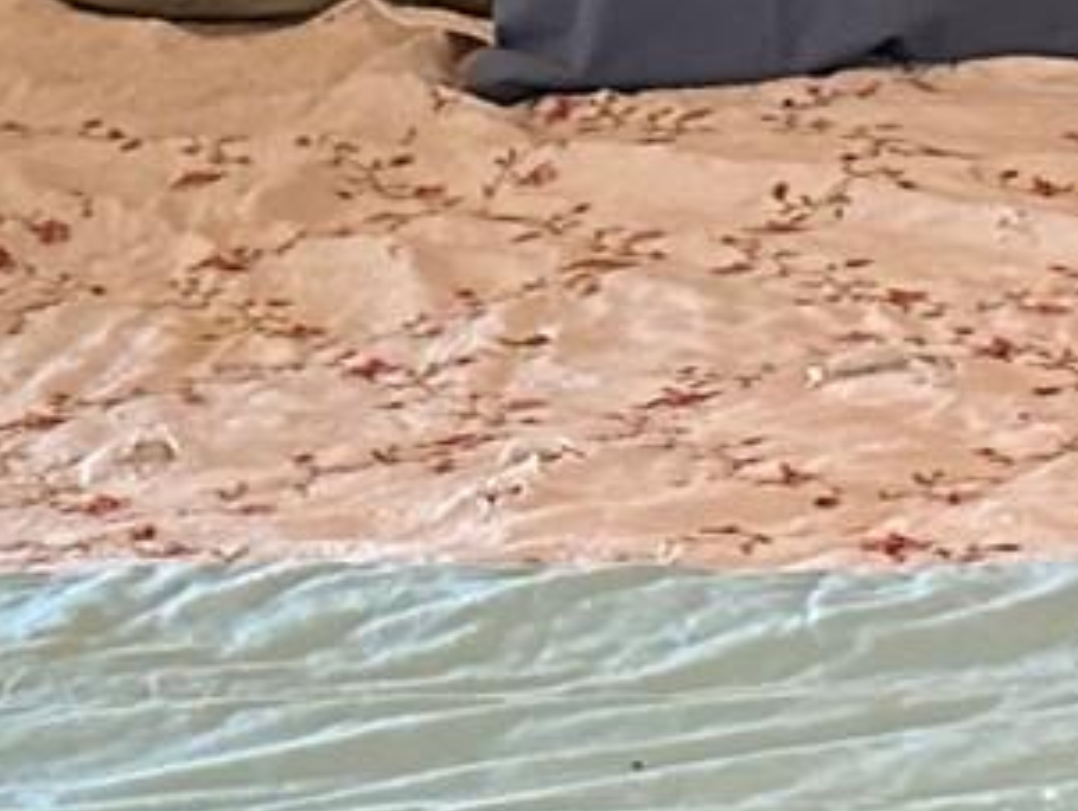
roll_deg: +4.0
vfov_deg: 9.2
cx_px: 818
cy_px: 277
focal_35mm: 162
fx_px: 5051
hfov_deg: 12.1
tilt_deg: -15.1
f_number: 1.78
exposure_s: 1/40
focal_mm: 6.86
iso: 800
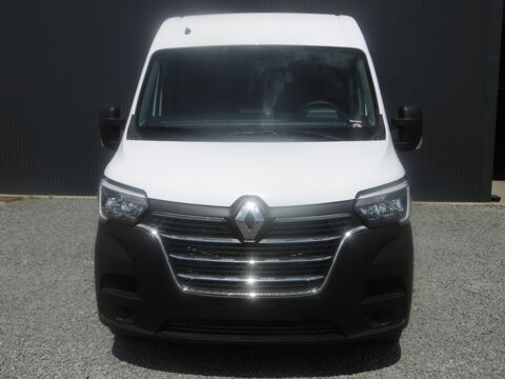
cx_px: 252
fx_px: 554
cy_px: 190
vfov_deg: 37.7
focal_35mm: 38
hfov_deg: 49.0
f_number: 9.3
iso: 100
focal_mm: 6.8
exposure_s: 1/500
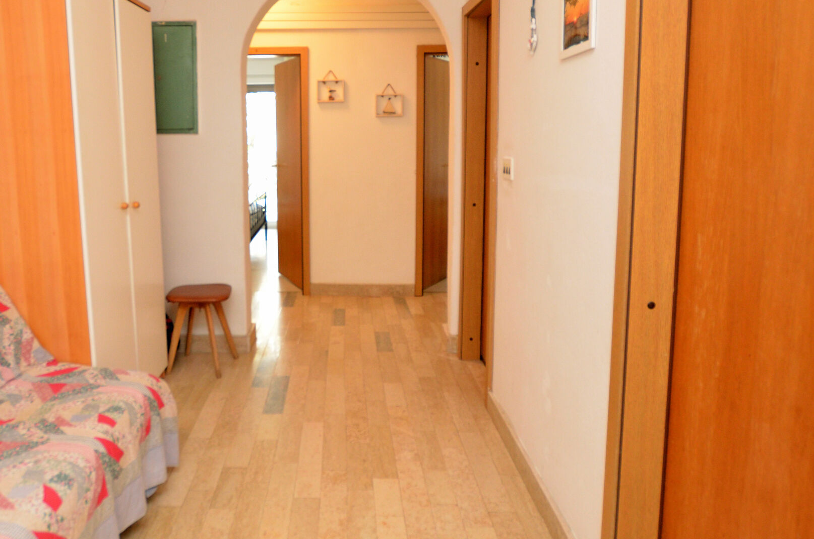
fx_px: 587
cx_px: 306
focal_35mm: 26
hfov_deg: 68.4
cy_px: 203
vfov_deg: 48.9
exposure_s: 1/60
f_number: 4
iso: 560
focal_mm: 10
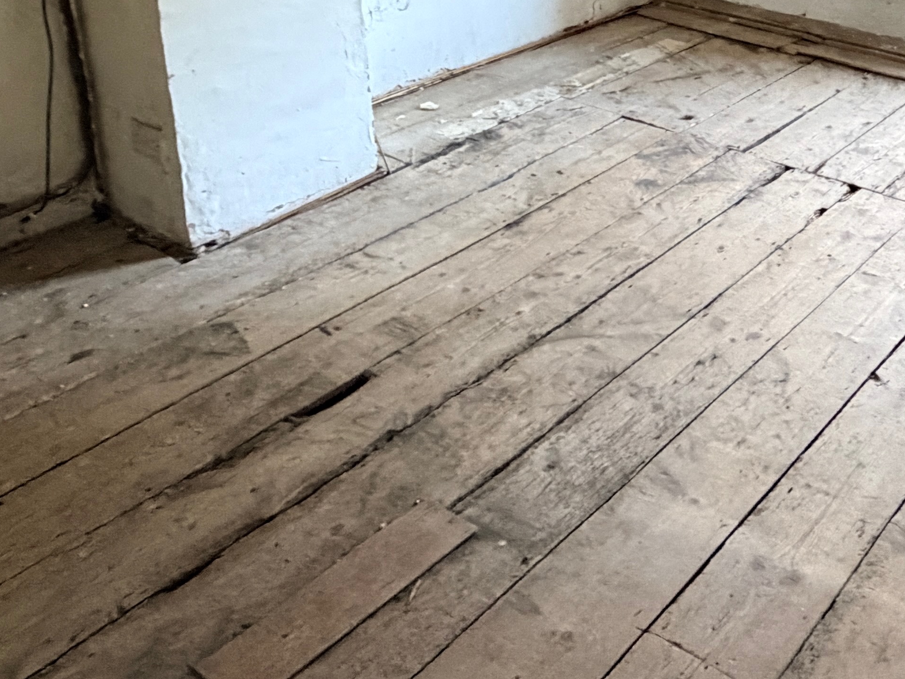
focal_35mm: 42
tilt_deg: -15.1
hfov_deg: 42.0
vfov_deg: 31.3
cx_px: 770
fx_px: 1098
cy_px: -29
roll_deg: -0.6
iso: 640
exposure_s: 1/60
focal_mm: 2.22
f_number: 2.2
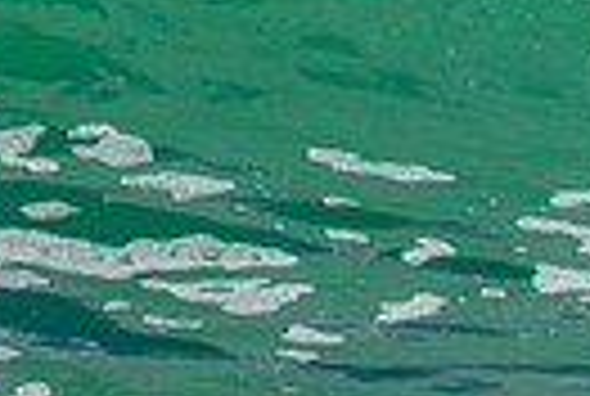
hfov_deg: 0.6
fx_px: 58067
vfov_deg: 0.4
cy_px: -52
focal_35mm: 3535
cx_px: 1239
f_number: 11
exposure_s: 1/2000
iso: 1000
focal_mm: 800
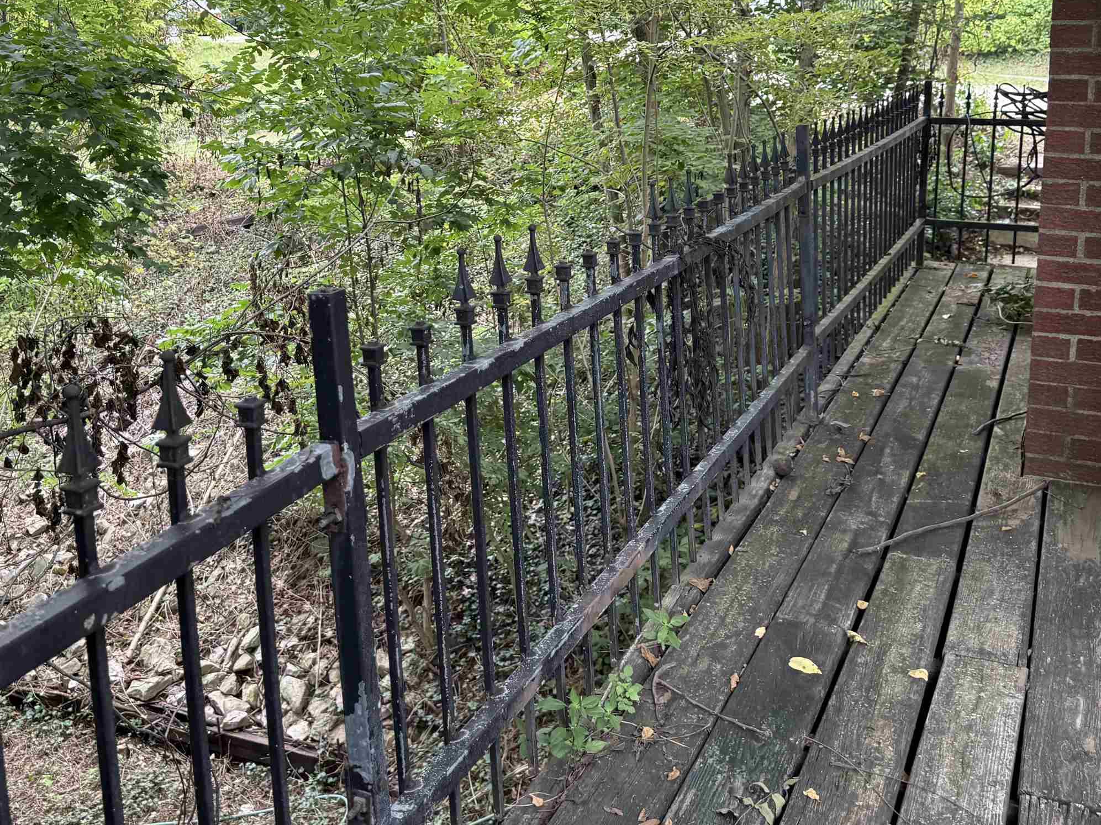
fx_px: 1177
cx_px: 486
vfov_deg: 37.9
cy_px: 233
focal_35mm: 37
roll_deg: +1.0
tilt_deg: -8.3
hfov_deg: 50.0
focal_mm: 6.76
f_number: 1.78
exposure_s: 1/165
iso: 80
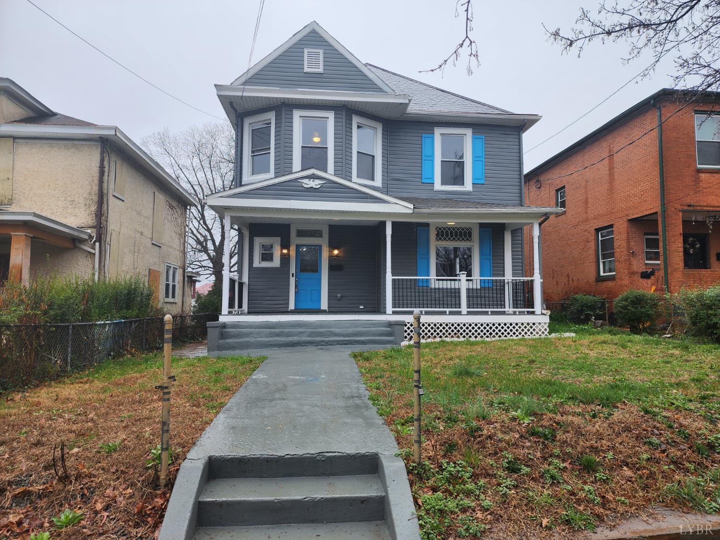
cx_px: 360
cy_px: 270
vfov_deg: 58.9
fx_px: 478
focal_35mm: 23
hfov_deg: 73.9
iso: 12
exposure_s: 1/211
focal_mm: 6.4
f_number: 1.8
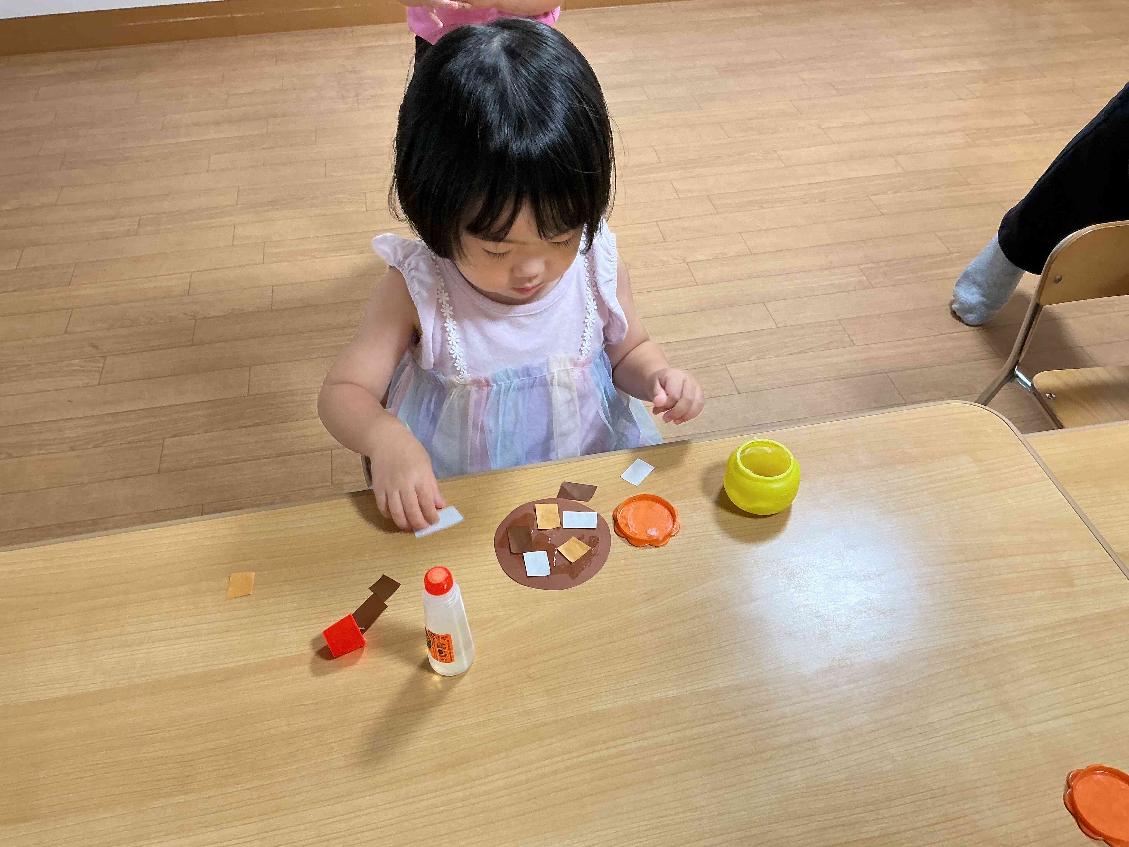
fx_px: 946
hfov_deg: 61.7
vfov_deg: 48.2
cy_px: 424
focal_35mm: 29
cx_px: 564
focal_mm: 3
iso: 80
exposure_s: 1/60
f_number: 1.8
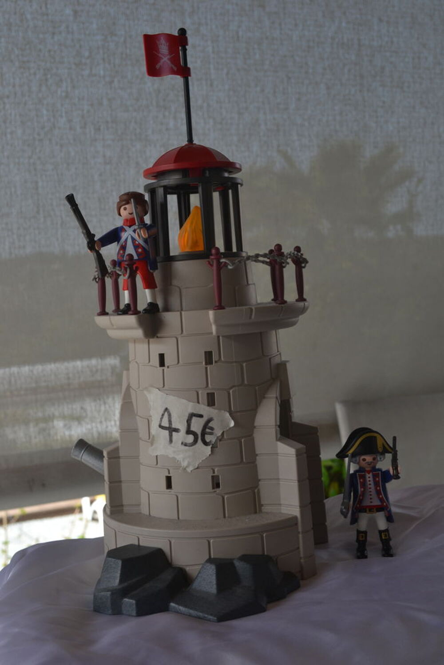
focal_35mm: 45
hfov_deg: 29.9
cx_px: 222
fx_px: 832
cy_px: 332
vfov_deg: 43.6
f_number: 8
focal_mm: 30
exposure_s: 1/125
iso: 250
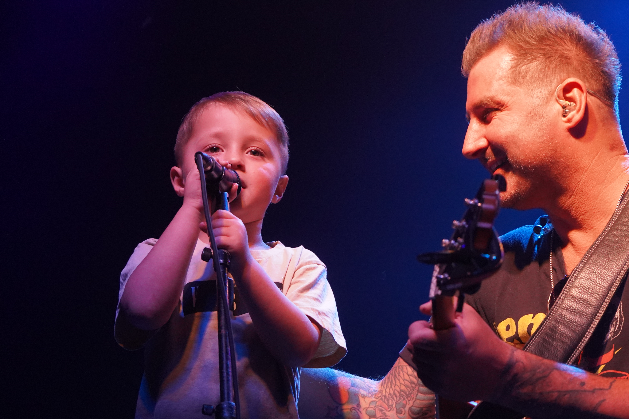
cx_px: 388
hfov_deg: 20.6
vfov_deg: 13.8
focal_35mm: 99
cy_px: 275
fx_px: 1730
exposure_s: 1/160
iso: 5000
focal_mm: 70
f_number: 5.6
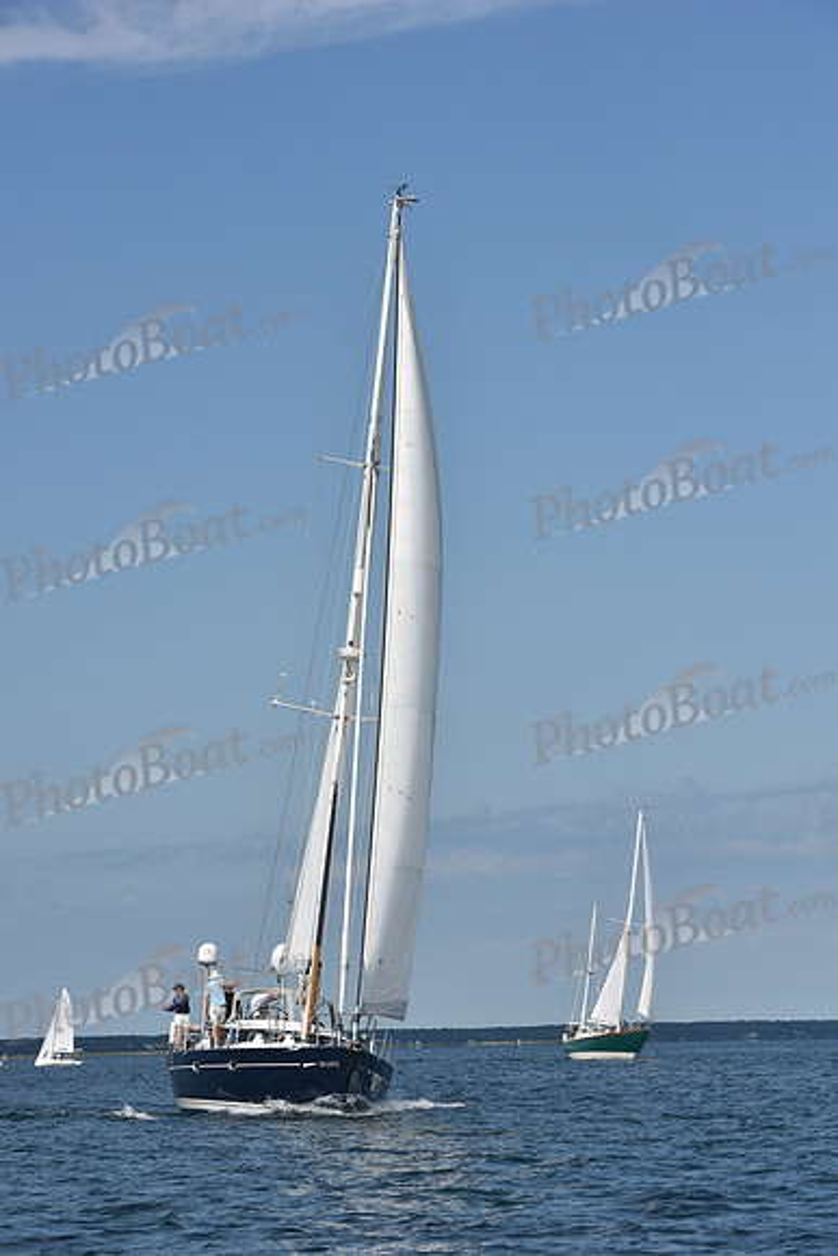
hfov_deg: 11.8
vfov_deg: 17.6
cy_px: 628
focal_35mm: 116
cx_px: 419
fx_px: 4048
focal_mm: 116
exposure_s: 1/1250
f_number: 10
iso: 320
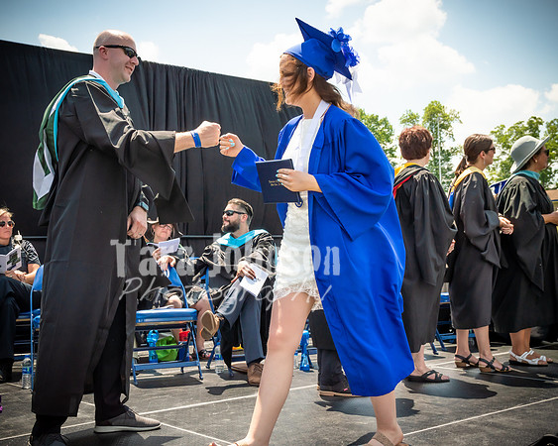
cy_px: 223
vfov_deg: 32.9
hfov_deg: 40.5
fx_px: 754
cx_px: 244
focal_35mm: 46
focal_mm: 27
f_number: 7.1
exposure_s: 1/800
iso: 200
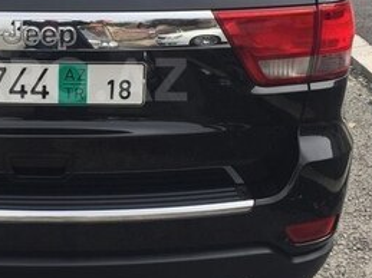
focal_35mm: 74
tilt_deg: -18.7
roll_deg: +1.2
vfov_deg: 19.8
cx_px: 40
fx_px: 795
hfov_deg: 25.6
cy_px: 80
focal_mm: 4.15
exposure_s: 1/1068
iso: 32
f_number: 2.2
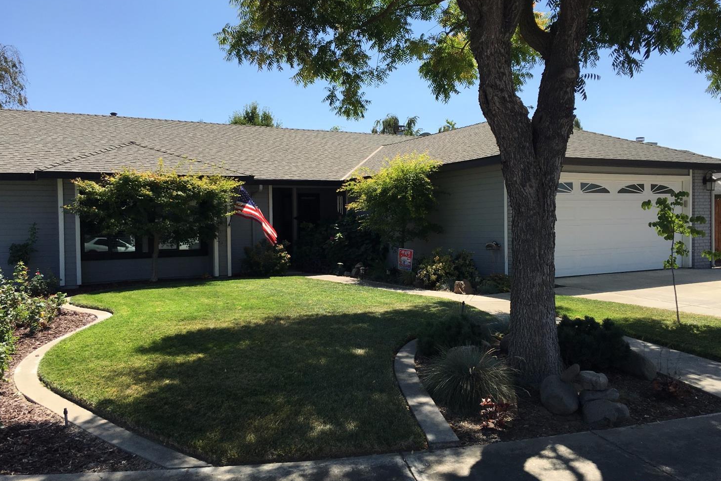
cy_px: 240
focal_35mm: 31
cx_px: 359
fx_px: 621
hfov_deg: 60.3
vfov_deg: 42.3
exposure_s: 1/1115
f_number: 2.2
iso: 25
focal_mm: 4.15
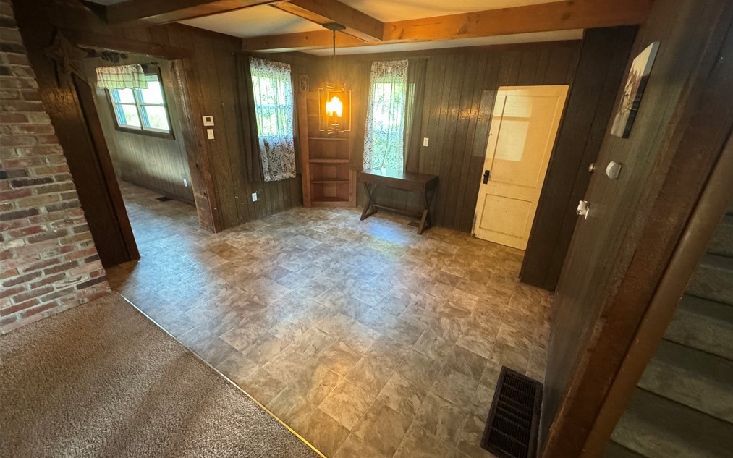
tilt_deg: -23.0
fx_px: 300
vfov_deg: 74.8
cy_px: 232
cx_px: 370
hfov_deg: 101.5
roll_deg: -2.1
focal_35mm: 15
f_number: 2.2
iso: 800
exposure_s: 1/60
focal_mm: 2.22
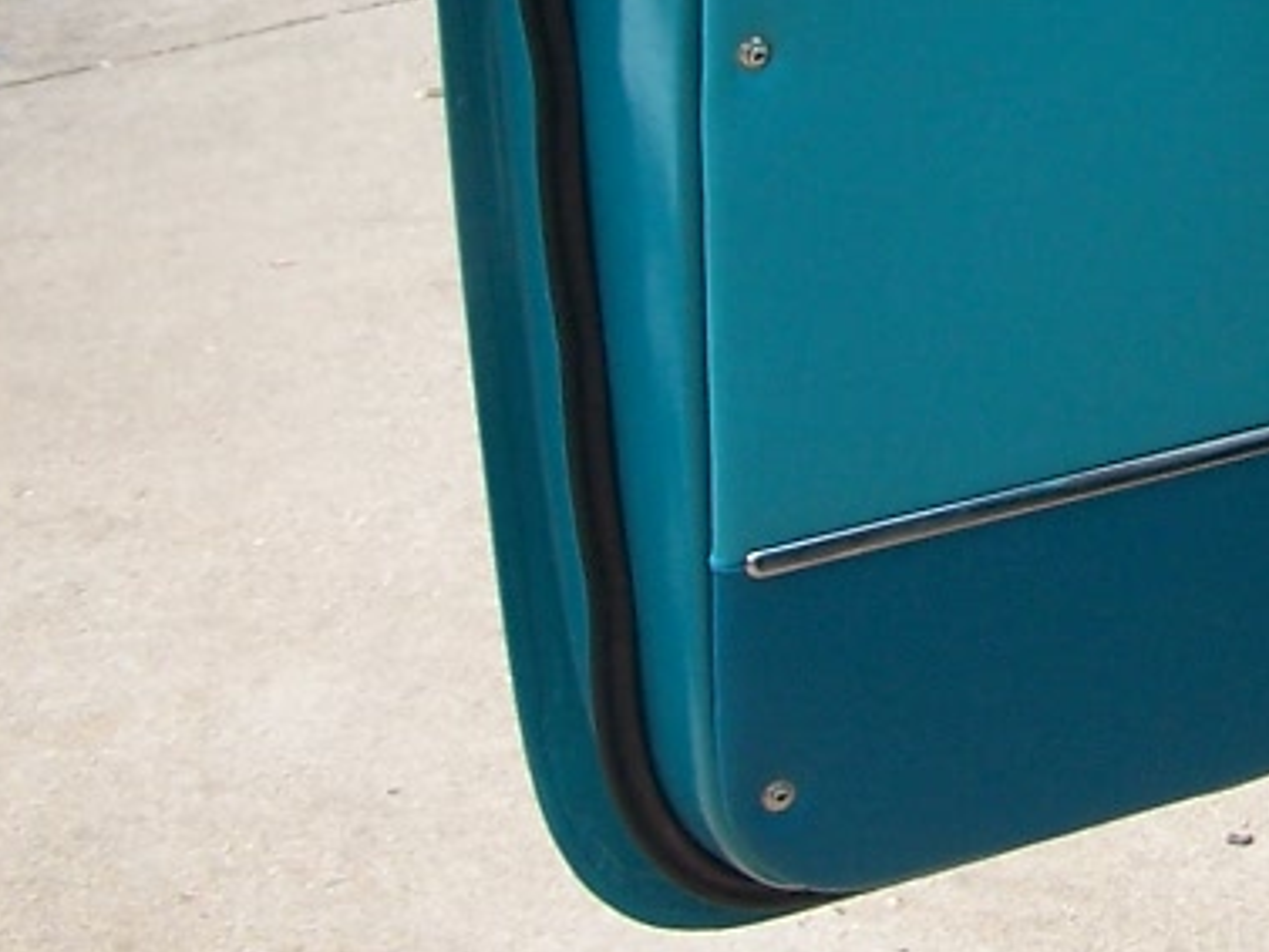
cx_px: 1599
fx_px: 4437
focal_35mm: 121
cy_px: -111
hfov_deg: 15.6
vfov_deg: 12.0
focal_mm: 6.3
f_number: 2.8
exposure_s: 1/250
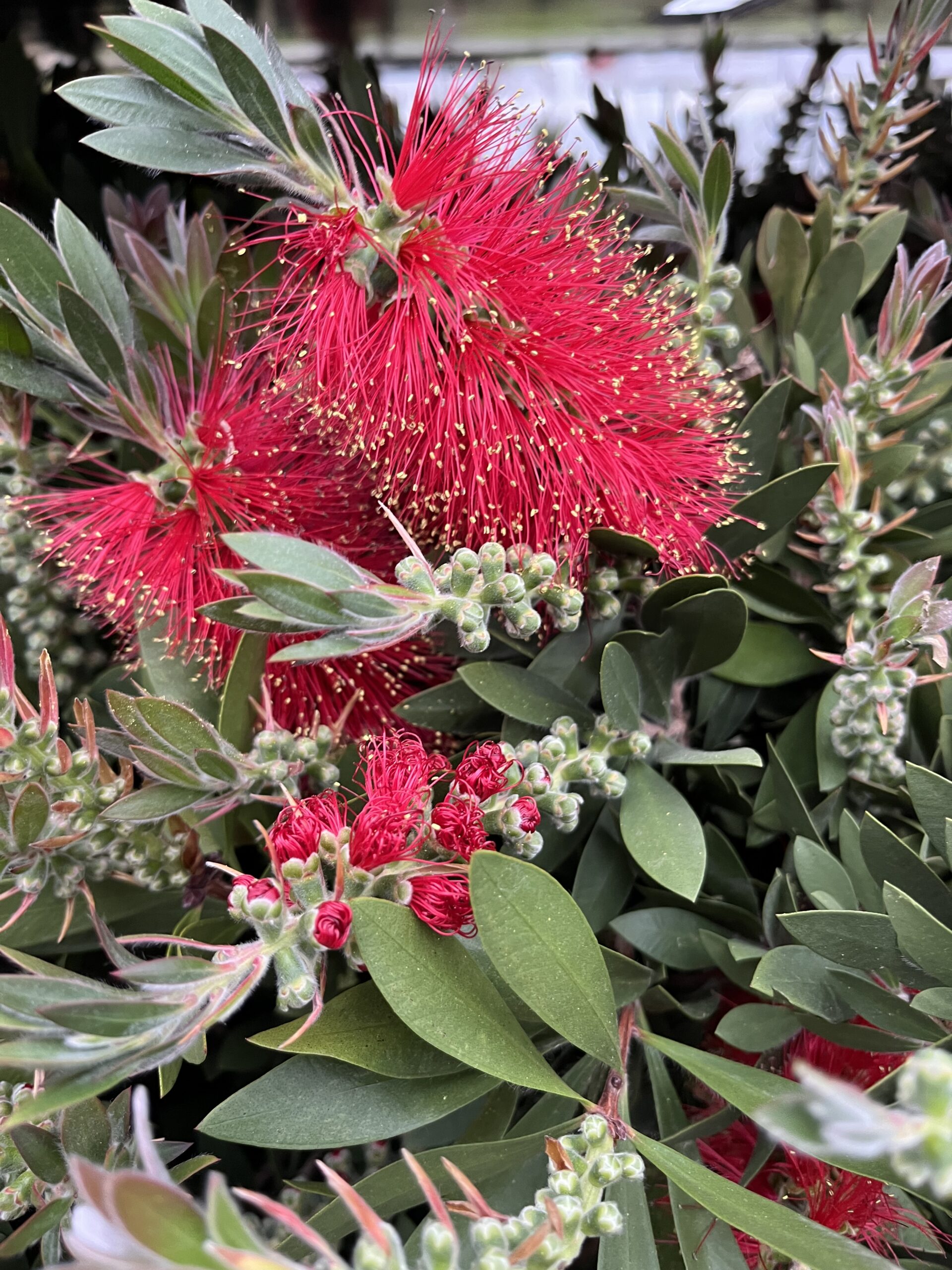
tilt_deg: -27.4
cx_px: 476
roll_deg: +3.4
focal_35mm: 26
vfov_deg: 67.3
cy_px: 635
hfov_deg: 53.1
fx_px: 953
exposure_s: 1/60
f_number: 1.6
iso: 160
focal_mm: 5.1
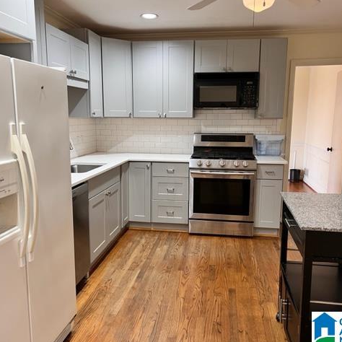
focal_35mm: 31
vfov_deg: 52.5
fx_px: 347
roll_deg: -0.3
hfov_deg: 52.5
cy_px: 172
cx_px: 167
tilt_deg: -10.3
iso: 160
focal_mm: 5.7
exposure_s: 1/60
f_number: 1.5
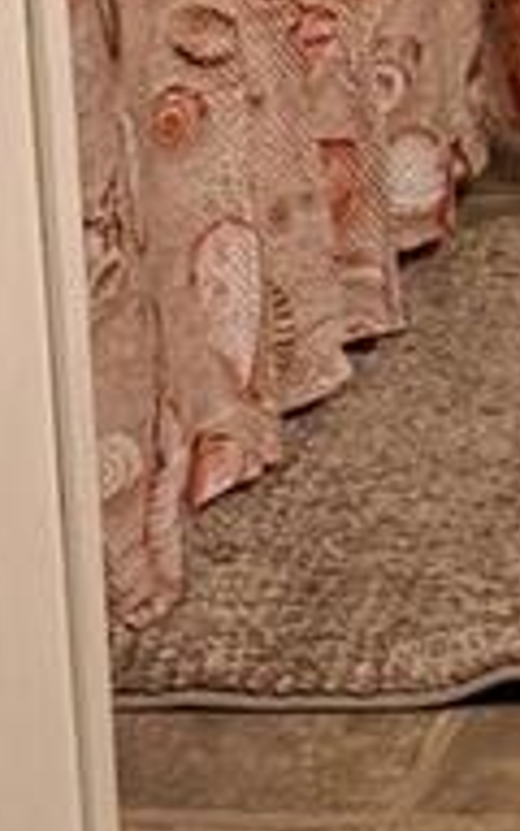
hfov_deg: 6.1
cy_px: -649
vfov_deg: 9.8
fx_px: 4603
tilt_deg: -12.8
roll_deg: +0.6
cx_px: 1456
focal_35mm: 203
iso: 160
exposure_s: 1/60
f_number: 1.78
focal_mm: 6.76
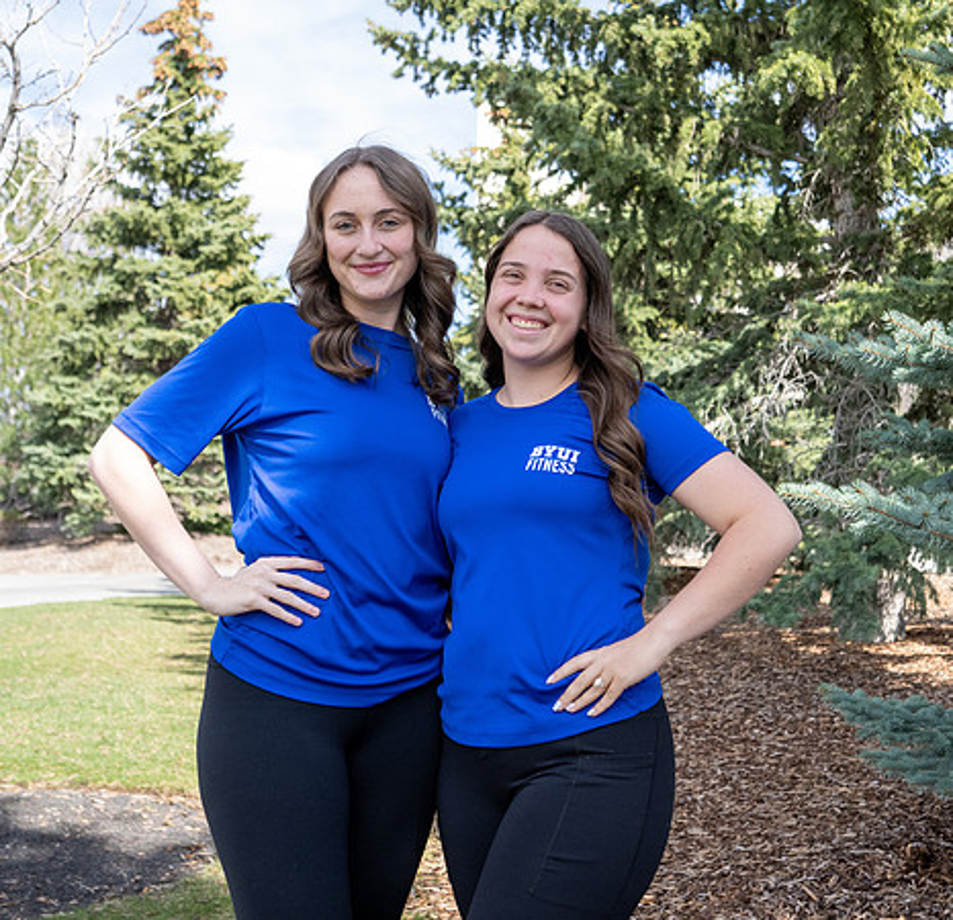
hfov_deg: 35.8
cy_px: 333
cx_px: 591
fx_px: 1468
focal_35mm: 48
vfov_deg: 34.6
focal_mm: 30
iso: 800
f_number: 4
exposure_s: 1/2500
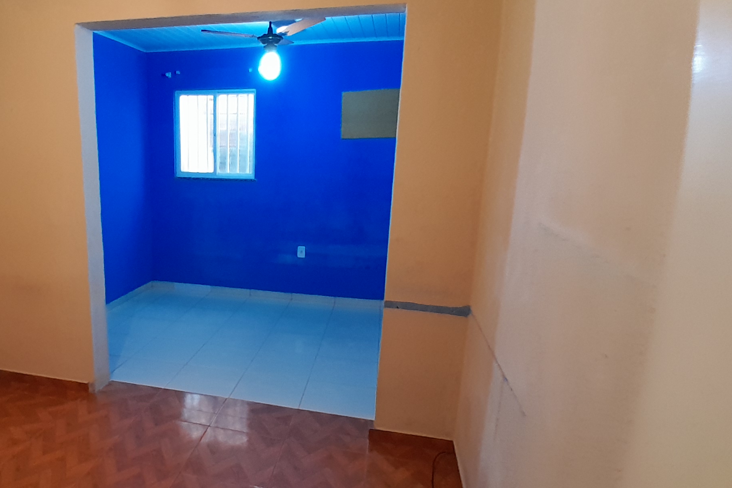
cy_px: 259
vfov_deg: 51.3
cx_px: 233
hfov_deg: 69.1
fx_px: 508
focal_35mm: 25
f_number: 2.2
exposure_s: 1/24
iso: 200
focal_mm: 1.46
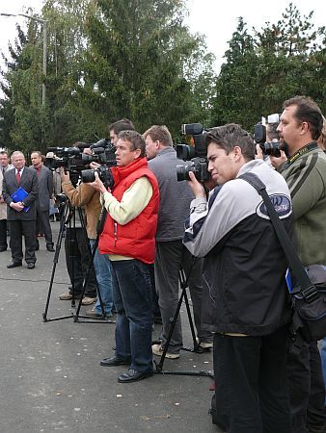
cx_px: 163
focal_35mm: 46
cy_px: 216
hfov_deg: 31.5
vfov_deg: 41.2
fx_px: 577
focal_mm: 8.7
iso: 100
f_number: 3.2
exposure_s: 1/125
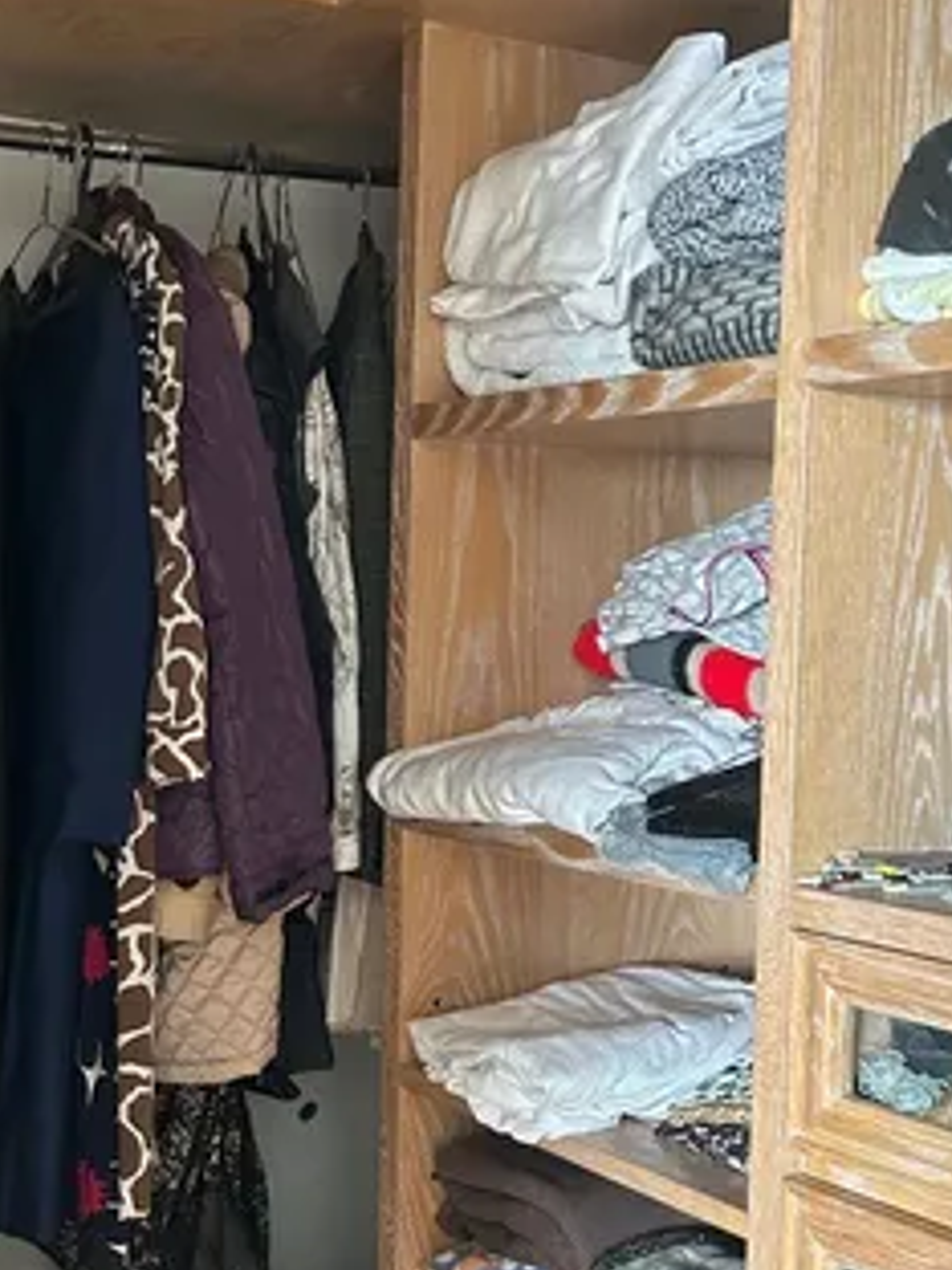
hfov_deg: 28.8
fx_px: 1833
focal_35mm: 50
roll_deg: -1.4
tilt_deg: -0.9
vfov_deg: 38.1
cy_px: 745
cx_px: 260
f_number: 1.5
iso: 500
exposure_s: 1/52
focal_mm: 5.7
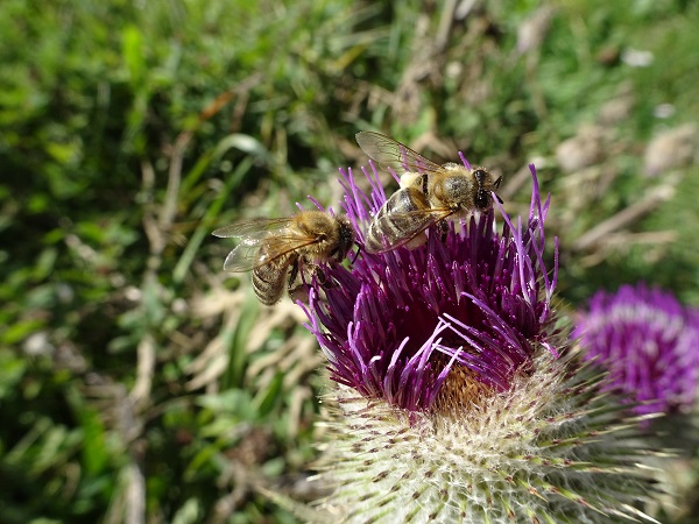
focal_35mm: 24
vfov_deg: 56.8
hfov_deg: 71.6
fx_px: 485
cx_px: 350
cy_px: 262
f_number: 3.5
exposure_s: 1/500
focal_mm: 4.1
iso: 80
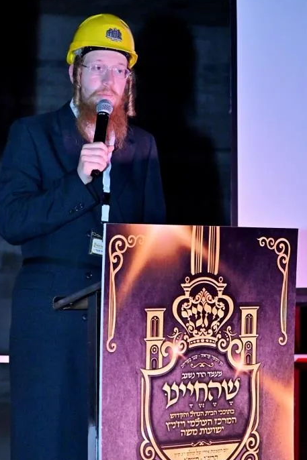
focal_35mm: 109
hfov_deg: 12.6
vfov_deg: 18.7
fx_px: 1395
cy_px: 270
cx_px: 117
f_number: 4
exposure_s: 1/200
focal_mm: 73
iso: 1600
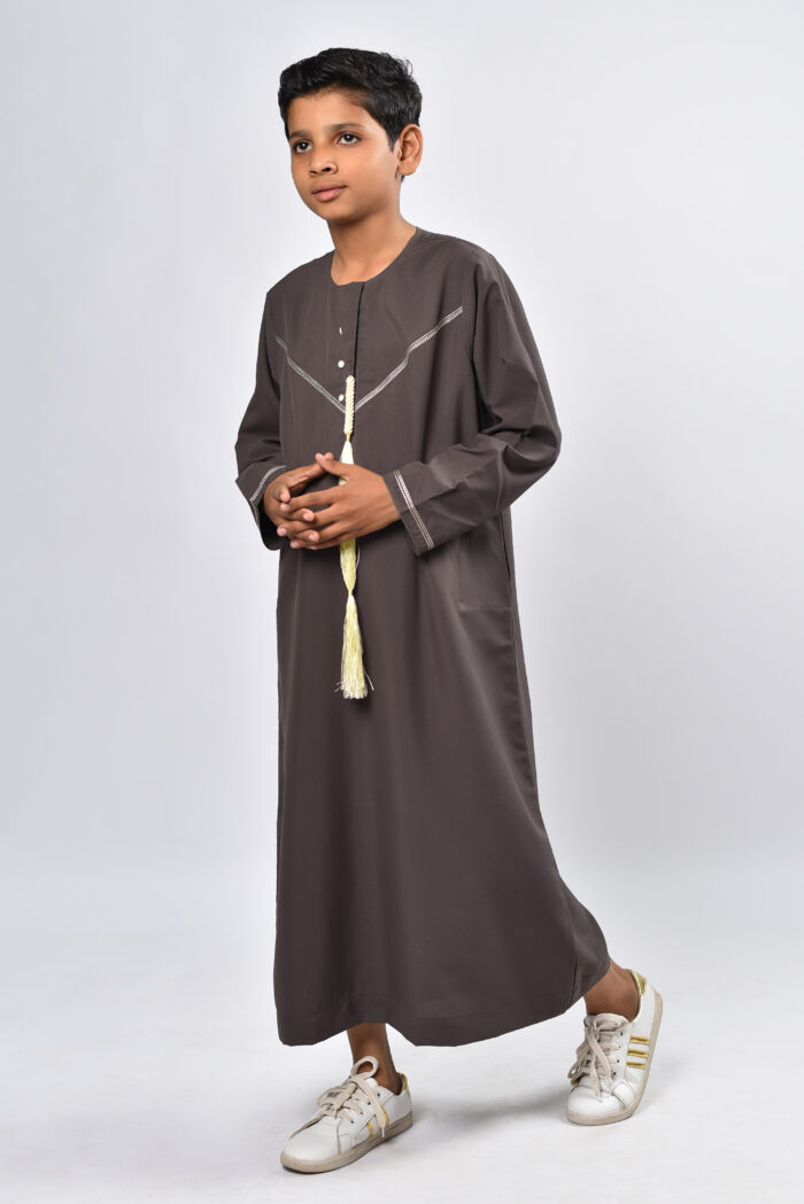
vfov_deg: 39.6
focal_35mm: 50
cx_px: 402
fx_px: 1674
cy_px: 602
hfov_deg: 27.0
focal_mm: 50
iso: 160
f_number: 3.2
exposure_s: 1/200
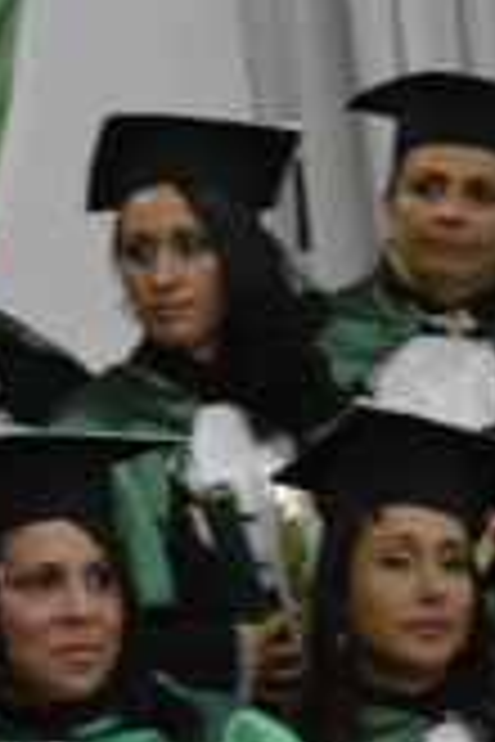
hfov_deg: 5.2
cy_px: 663
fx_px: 5424
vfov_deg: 7.8
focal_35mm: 263
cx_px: -374
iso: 3200
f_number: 5
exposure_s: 1/30
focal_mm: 58
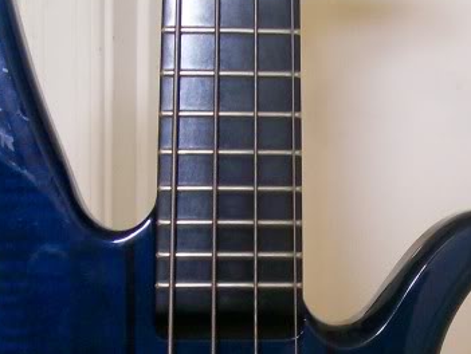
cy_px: 347
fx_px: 1389
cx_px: 370
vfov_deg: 14.3
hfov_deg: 19.1
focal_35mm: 102
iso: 160
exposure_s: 1/12.4
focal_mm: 5.8
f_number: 2.8
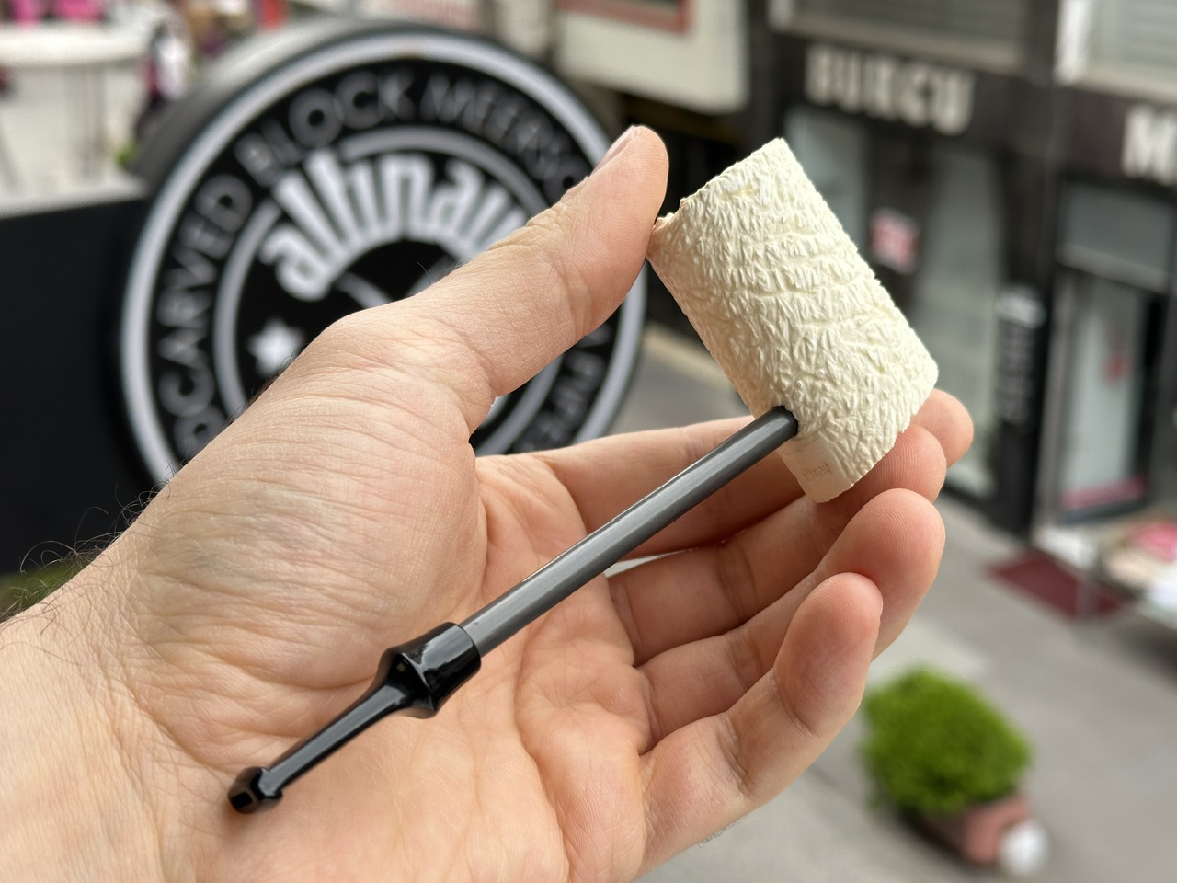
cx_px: 588
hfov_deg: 39.7
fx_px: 1632
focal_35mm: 48
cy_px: 442
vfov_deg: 30.3
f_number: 1.78
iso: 64
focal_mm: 6.86
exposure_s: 1/894
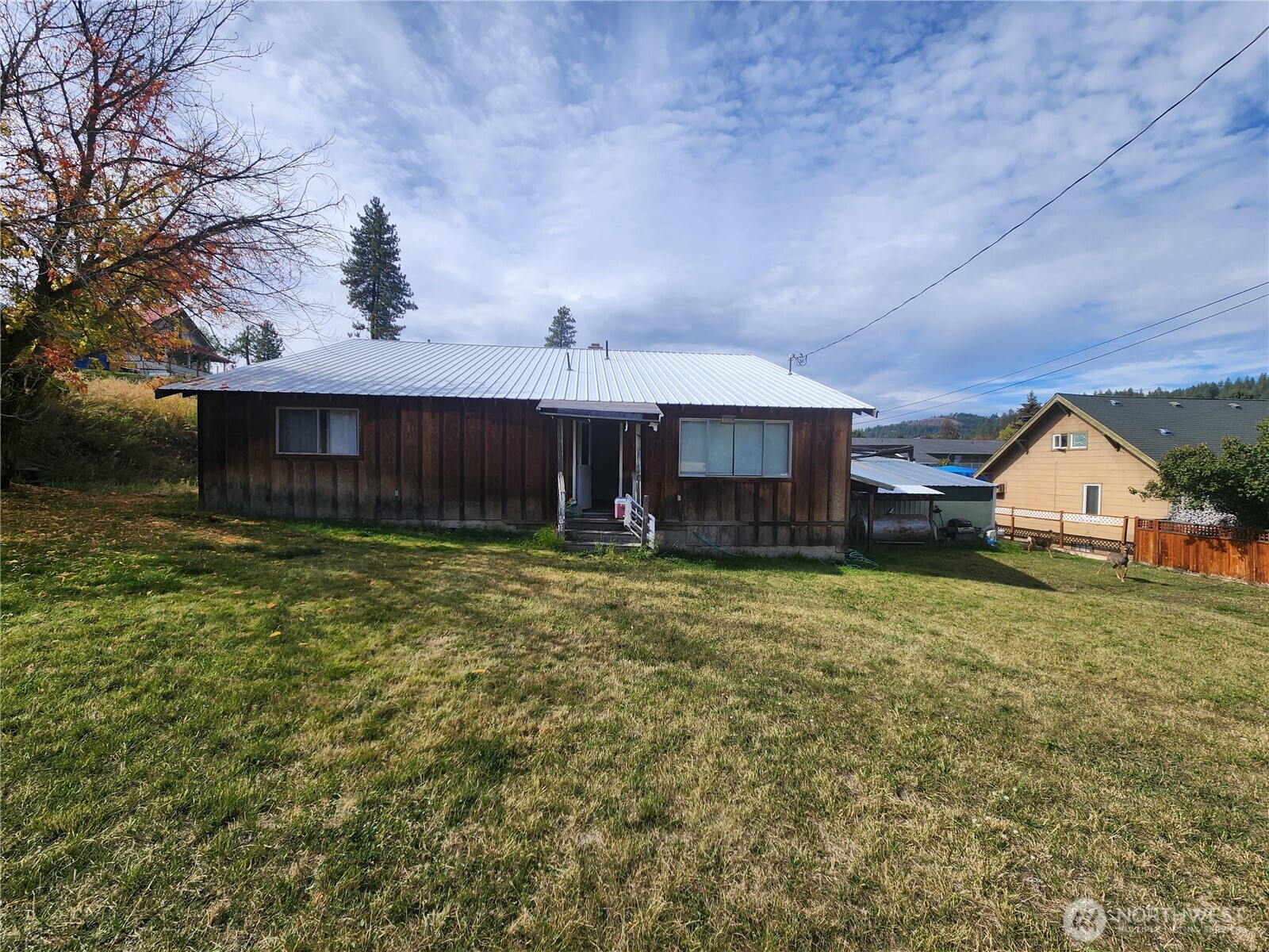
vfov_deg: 89.9
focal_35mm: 13
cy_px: 476
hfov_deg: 106.2
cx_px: 634
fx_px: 477
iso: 50
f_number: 2.2
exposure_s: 1/2339
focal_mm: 2.2
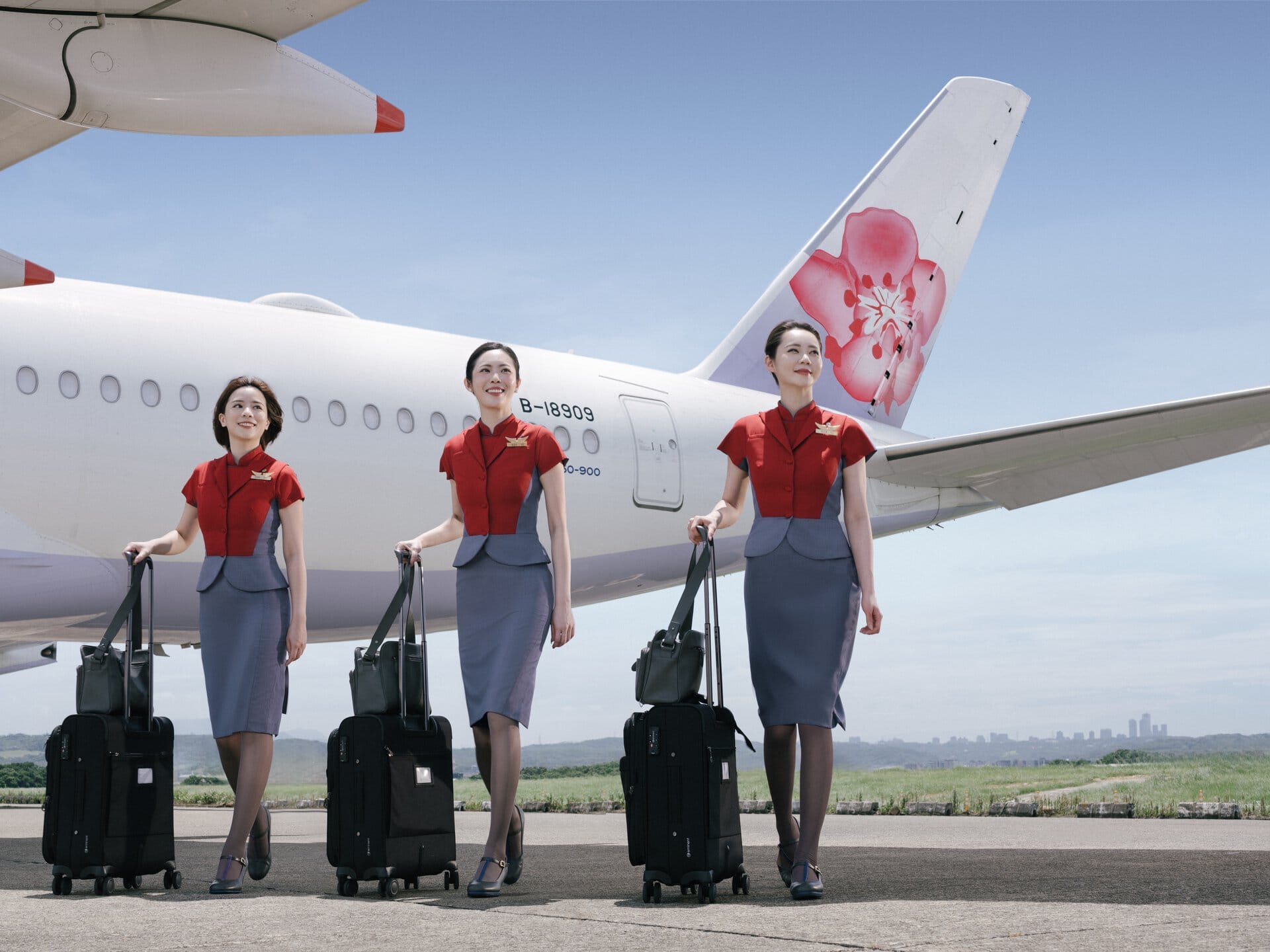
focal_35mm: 50
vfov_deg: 29.1
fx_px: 1834
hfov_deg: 38.2
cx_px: 635
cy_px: 476
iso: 100
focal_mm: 63
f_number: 11
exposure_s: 1/125
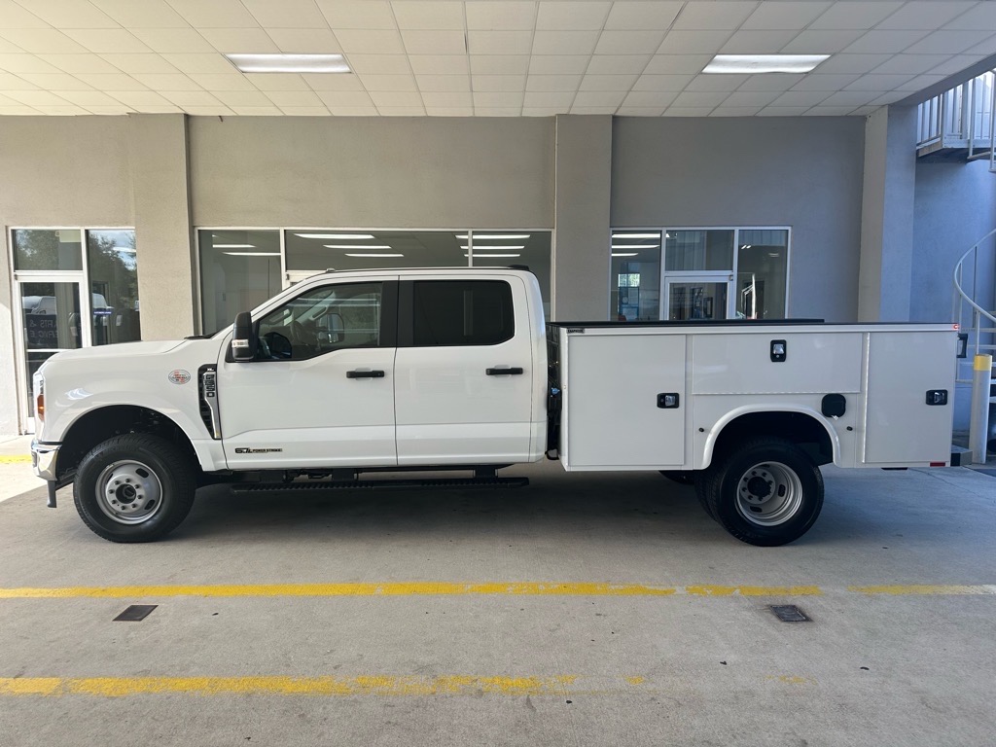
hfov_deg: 71.6
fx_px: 691
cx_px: 498
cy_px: 374
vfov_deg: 56.8
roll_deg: +0.1
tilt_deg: -5.1
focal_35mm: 24
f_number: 1.78
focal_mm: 6.86
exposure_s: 1/597
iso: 80
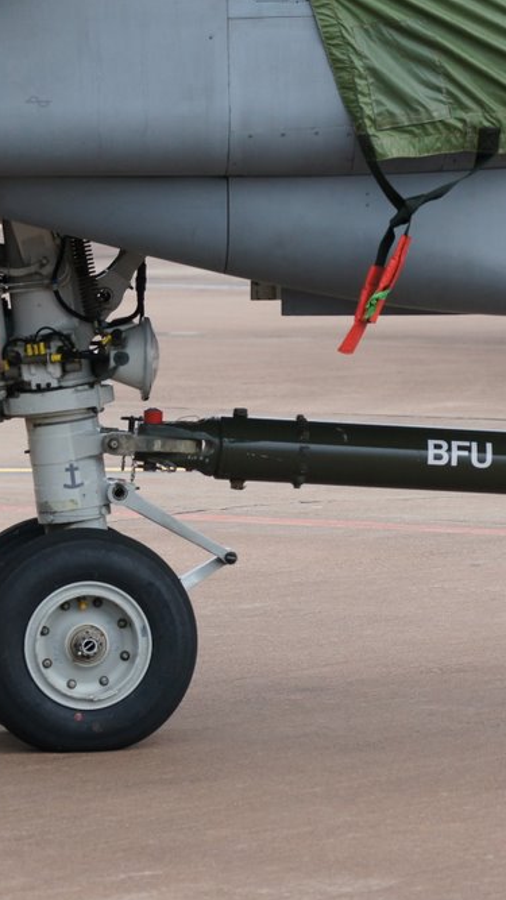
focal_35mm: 309
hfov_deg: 3.9
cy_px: 450
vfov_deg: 7.0
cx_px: 237
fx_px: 7373
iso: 500
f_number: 8
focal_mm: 130
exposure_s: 1/200
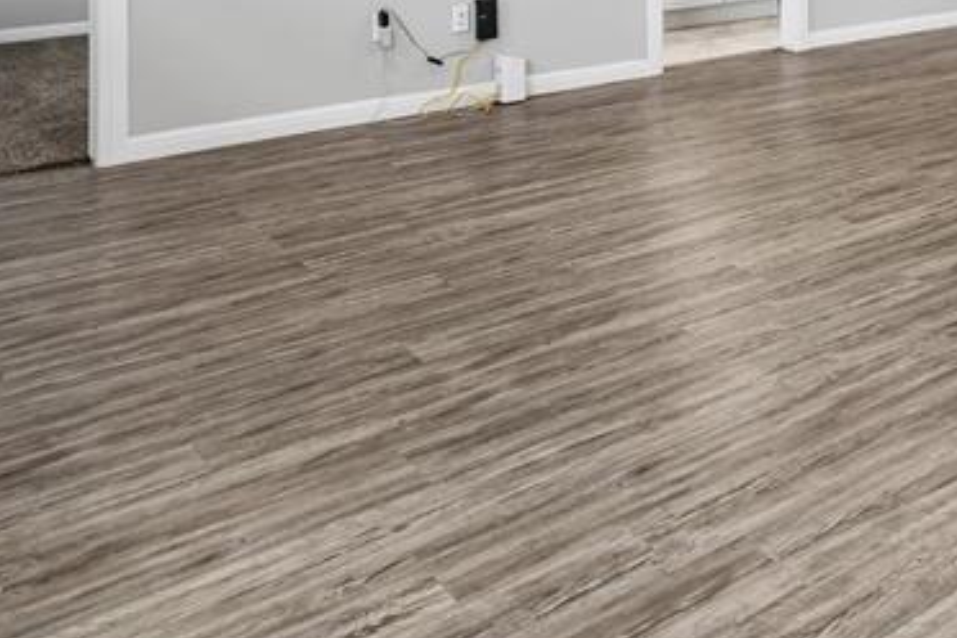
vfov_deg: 26.3
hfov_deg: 38.4
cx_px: 1002
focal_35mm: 44
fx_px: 1170
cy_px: -175
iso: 200
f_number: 8
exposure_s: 1/50
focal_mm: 16
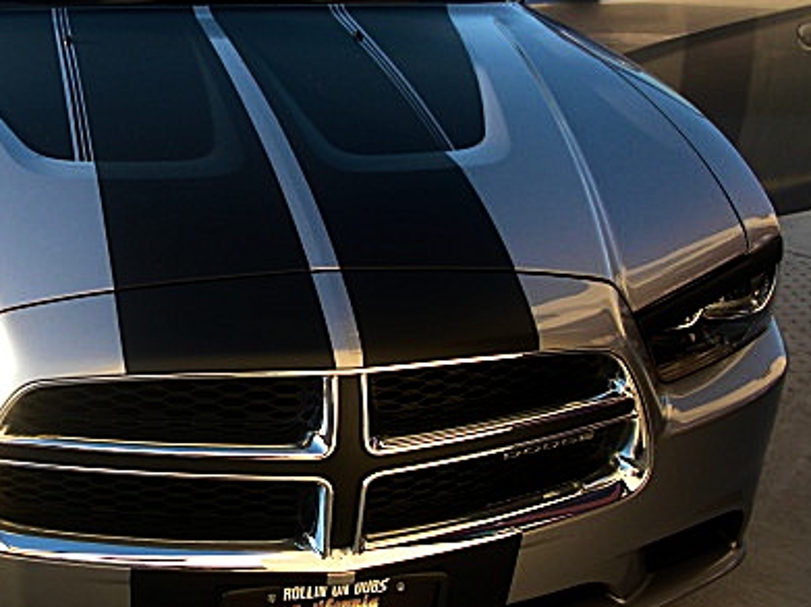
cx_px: 228
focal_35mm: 59
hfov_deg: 32.2
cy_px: 273
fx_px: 1382
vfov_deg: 24.8
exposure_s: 1/160
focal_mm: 6.3
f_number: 2.8
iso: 50
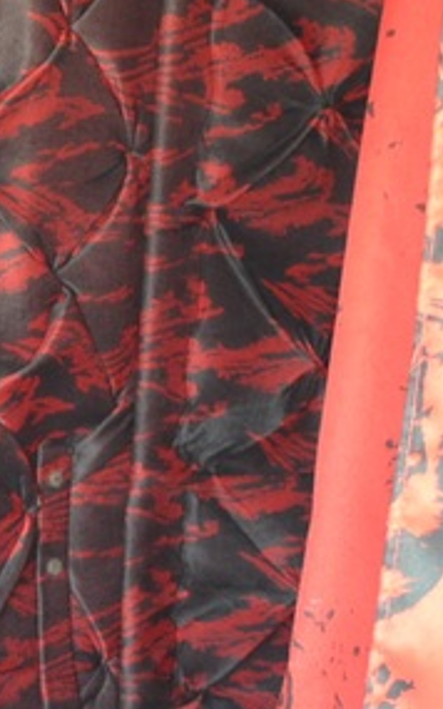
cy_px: 764
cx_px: -373
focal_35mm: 151
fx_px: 2918
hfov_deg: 8.3
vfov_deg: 13.6
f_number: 3.8
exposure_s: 1/20
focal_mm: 22
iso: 400
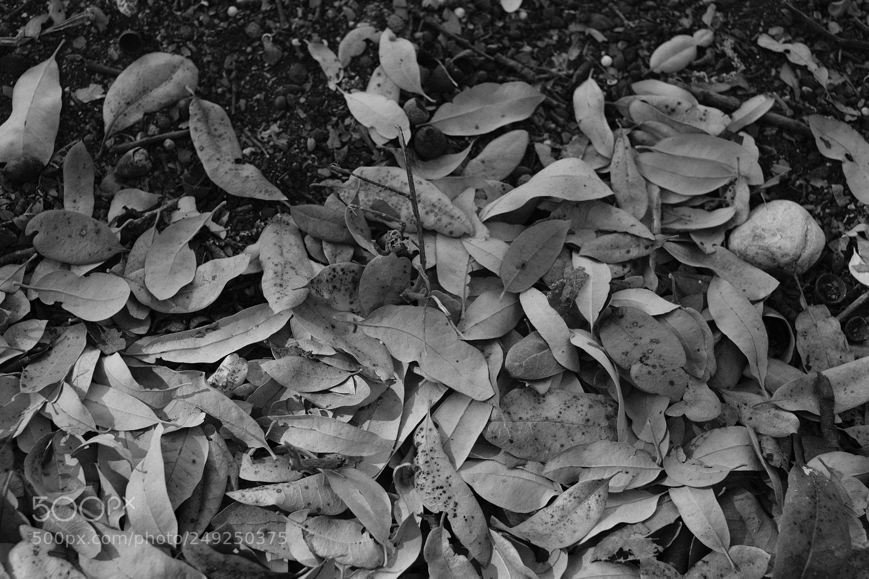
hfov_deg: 36.9
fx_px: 1303
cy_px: 287
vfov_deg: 25.0
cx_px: 441
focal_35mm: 54
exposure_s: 1/160
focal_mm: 35
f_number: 4
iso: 200
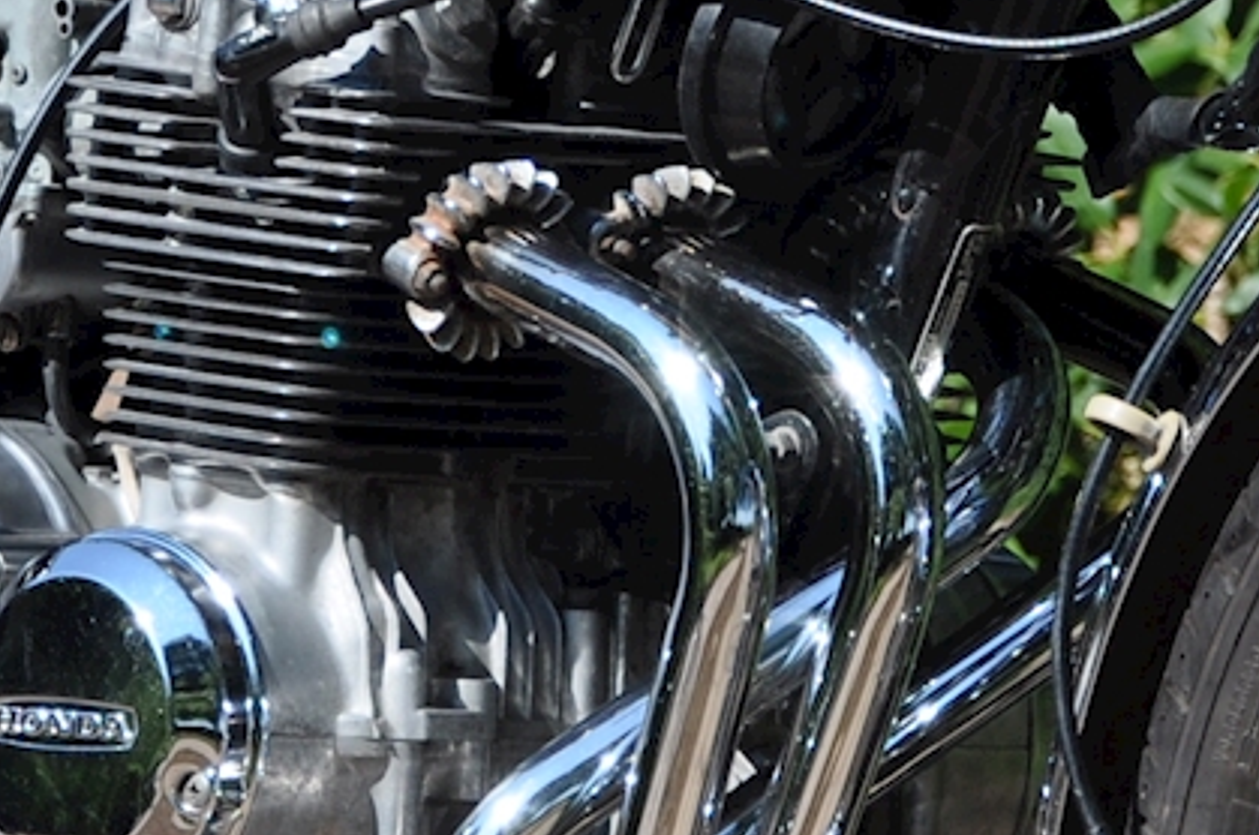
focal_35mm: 454
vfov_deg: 3.0
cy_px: 281
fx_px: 15853
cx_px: 511
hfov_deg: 4.5
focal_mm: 66
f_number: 6.3
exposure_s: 1/640
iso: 200
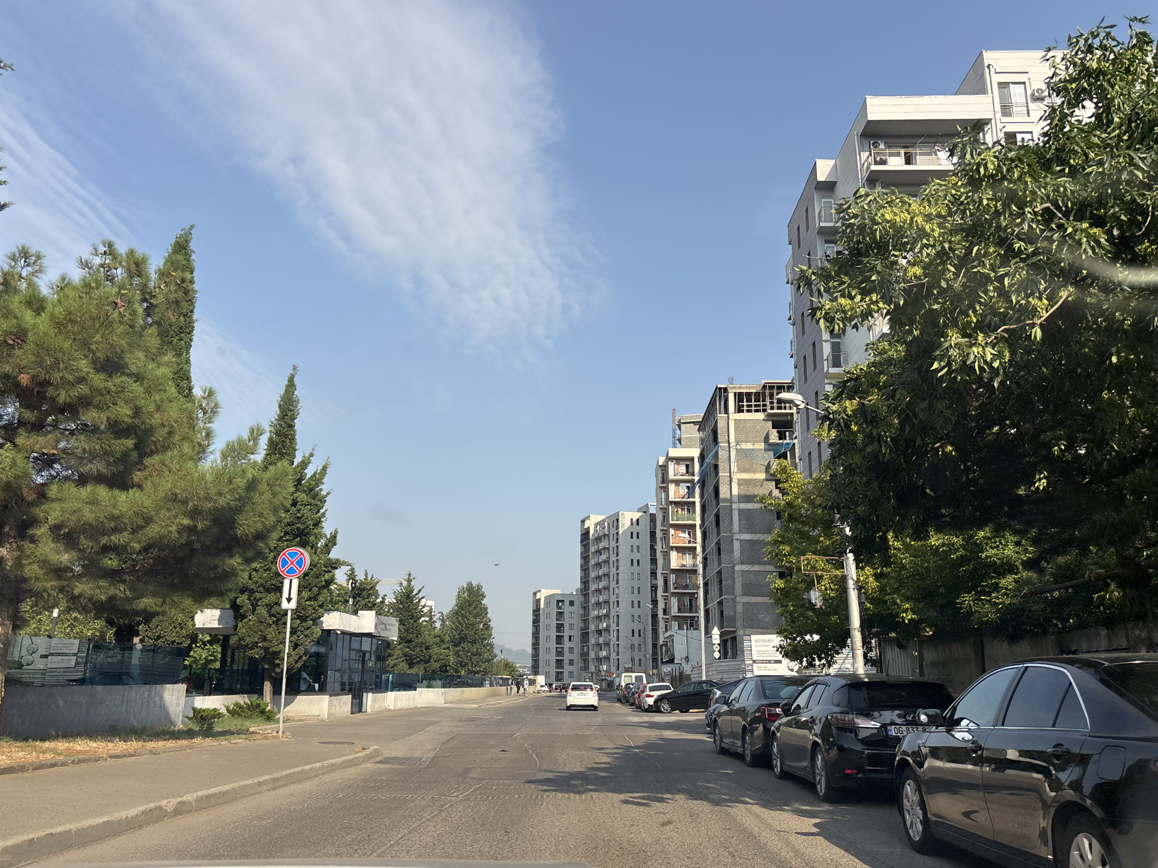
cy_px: 445
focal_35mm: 27
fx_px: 903
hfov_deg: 65.3
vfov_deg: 51.3
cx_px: 569
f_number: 1.6
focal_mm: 5.96
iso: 50
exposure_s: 1/2288
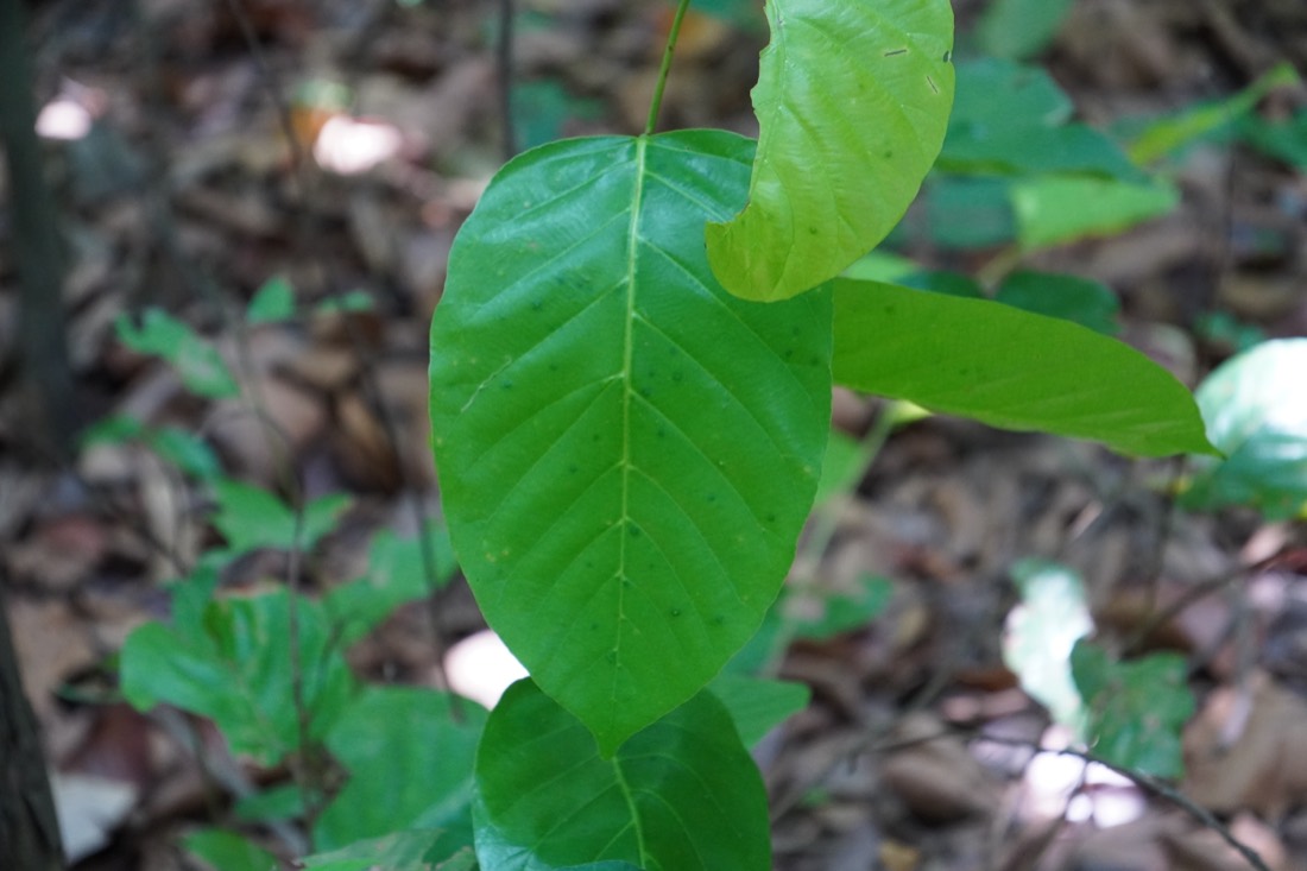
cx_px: 654
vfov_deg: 13.4
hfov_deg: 20.0
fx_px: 3702
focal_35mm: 102
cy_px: 436
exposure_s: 1/160
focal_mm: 68
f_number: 5
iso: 2500
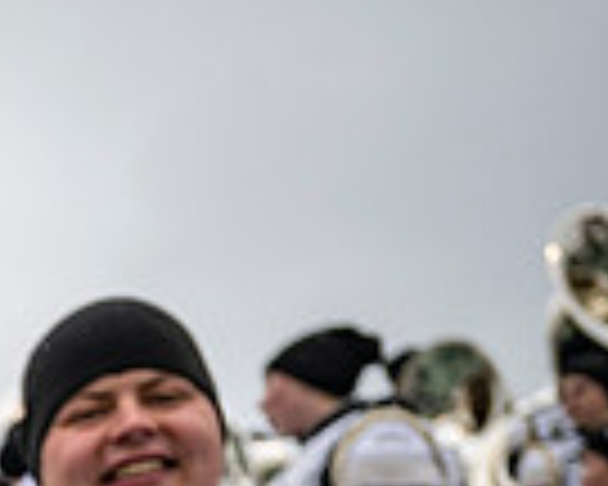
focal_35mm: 97
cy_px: 781
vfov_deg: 14.5
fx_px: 1745
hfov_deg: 16.3
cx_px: -518
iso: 160
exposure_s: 1/500
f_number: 2.8
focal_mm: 24
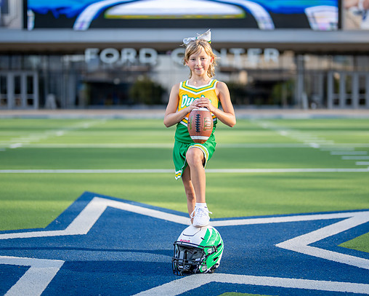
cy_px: 144
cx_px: 200
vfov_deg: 23.2
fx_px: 721
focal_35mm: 66
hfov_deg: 28.7
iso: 100
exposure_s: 1/2500
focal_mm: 50
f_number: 1.2
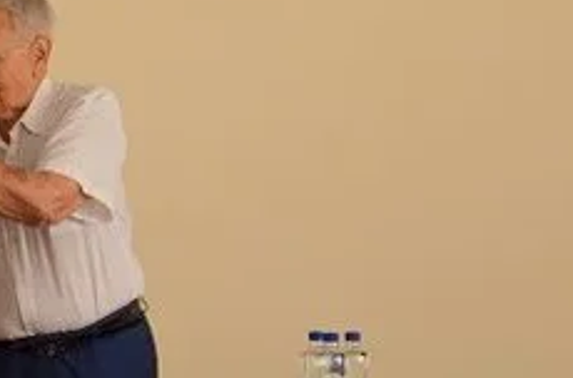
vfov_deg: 4.4
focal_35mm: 310
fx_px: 4921
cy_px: 15
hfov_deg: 6.6
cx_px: -234
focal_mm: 66
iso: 500
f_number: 5.3
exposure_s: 1/80
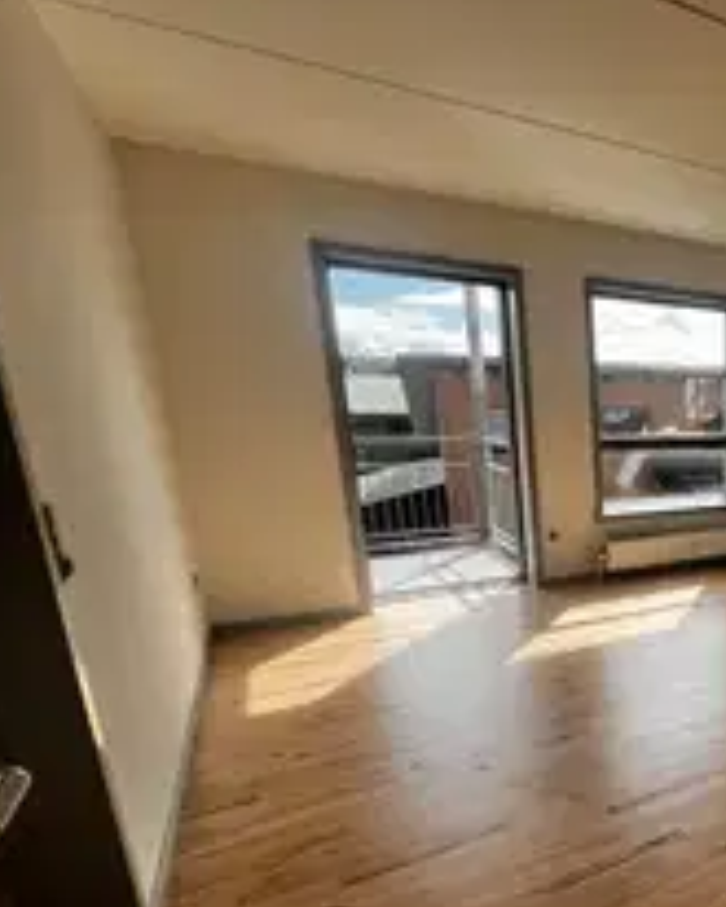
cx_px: 790
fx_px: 617
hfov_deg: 46.1
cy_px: 577
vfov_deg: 71.2
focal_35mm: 23
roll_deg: -1.5
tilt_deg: -14.0
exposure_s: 1/469
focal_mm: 1.57
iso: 32
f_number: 1.8
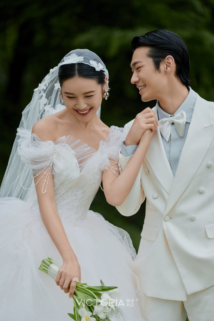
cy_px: 160
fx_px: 1409
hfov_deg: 8.7
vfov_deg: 13.0
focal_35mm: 158
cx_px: 107
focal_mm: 158
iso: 200
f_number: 2.8
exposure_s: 1/1667
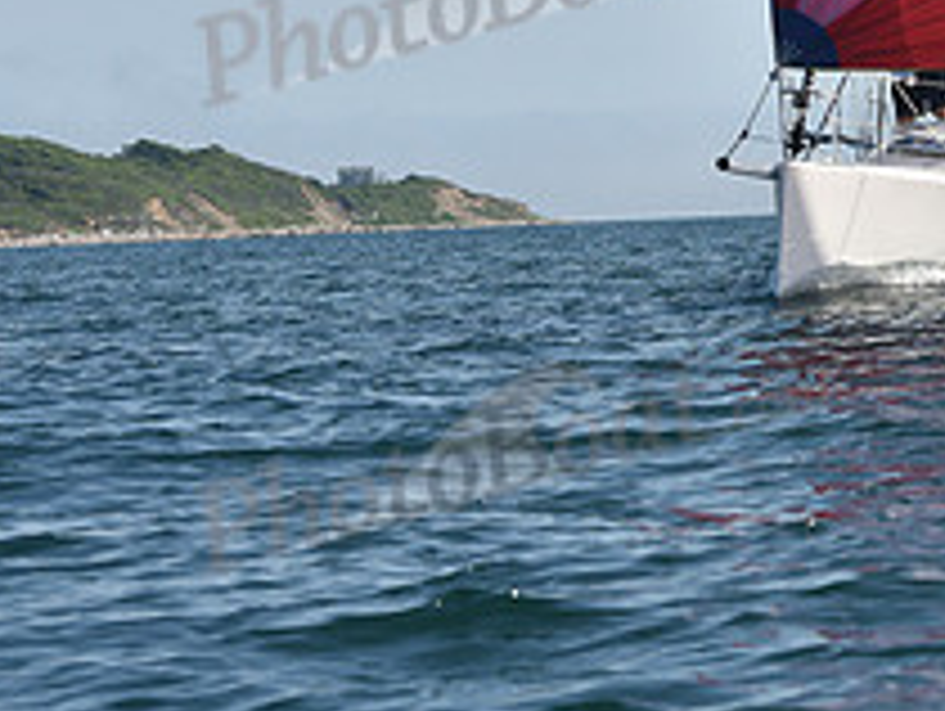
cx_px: 1066
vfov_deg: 5.7
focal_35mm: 260
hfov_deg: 7.6
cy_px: 160
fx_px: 7106
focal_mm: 98
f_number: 9
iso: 320
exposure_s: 1/1250
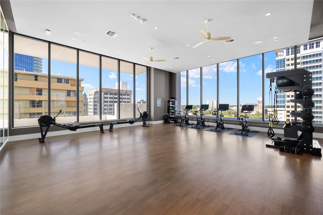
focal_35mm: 14
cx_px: 162
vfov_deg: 81.2
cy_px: 108
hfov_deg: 104.3
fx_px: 126
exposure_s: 1/400
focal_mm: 14
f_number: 7.1
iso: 640
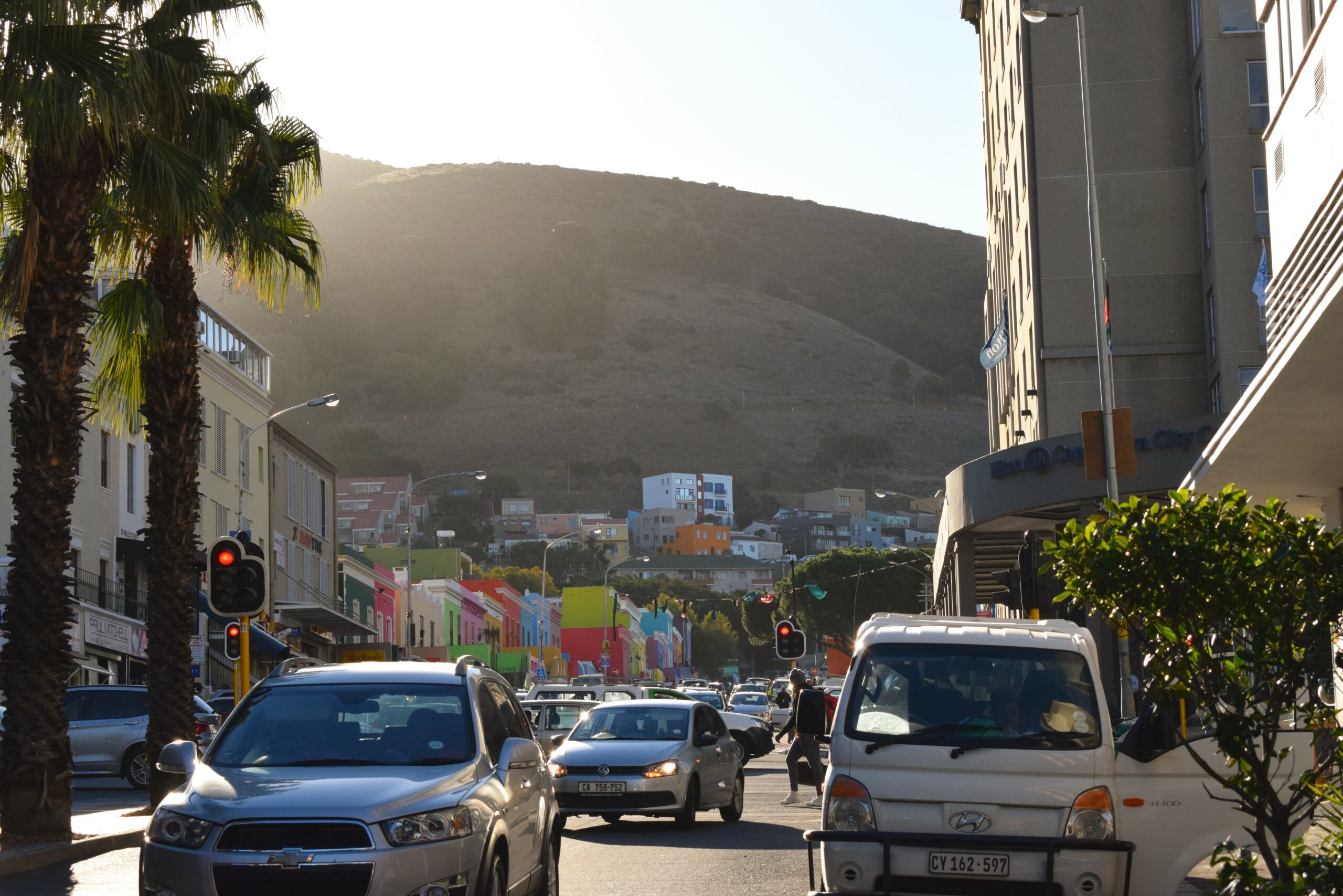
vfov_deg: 16.6
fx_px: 3078
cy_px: 448
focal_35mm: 82
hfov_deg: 24.6
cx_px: 672
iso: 800
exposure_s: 1/800
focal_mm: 55
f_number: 11
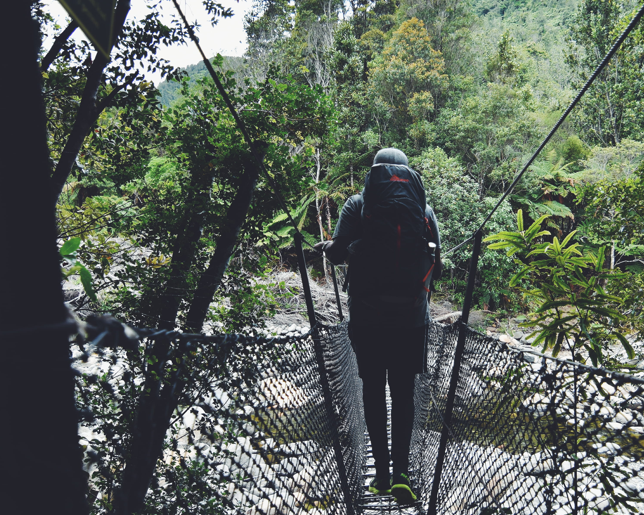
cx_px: 410
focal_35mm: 37
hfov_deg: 48.6
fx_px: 704
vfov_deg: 40.0
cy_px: 205
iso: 100
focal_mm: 13
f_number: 2.8
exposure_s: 1/320
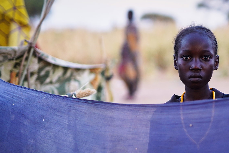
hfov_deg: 28.5
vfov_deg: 19.1
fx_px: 452
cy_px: 97
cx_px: 122
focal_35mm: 71
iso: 500
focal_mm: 50
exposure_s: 1/400
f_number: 1.4
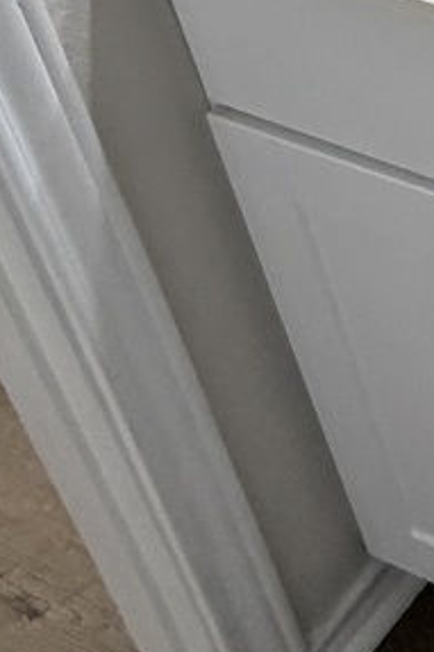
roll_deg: -1.4
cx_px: 1147
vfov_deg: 22.3
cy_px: -352
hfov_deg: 12.6
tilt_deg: -23.9
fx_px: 1322
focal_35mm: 73
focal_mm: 2.22
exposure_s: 1/120
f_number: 2.2
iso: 320
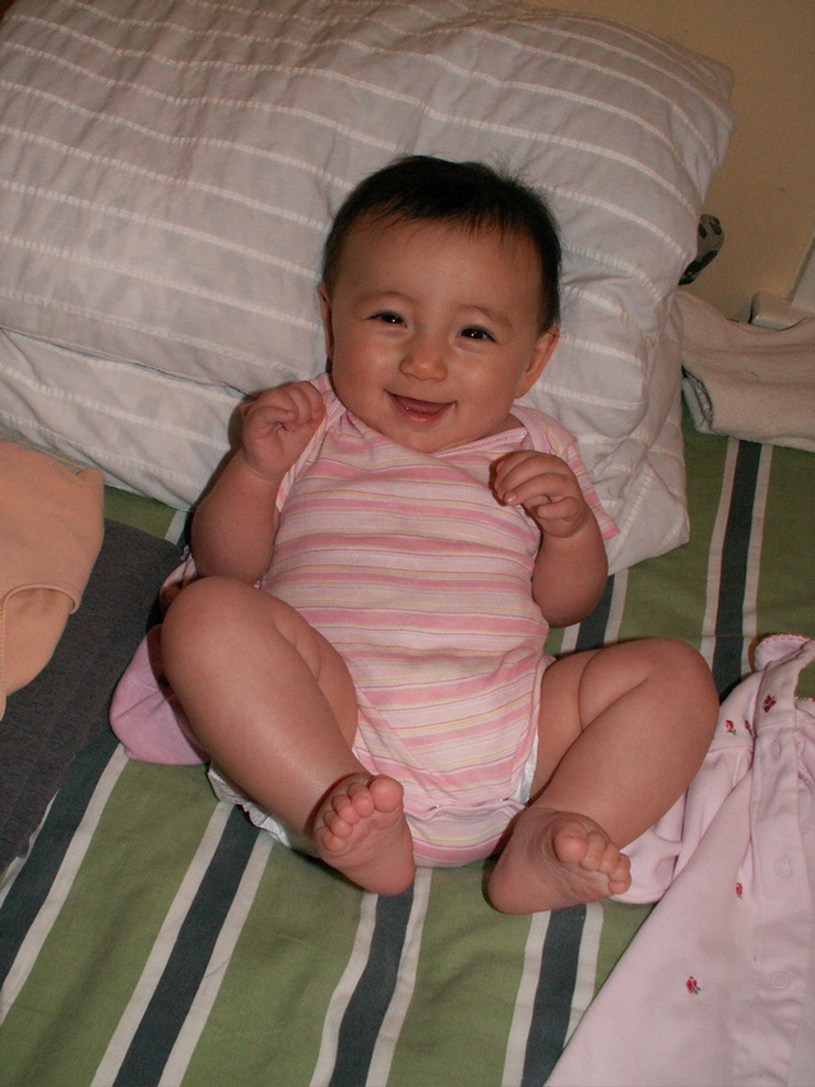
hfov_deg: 40.7
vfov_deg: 52.6
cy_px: 544
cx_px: 408
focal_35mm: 35
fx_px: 1100
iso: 160
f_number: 3.2
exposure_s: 1/40
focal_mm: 5.86
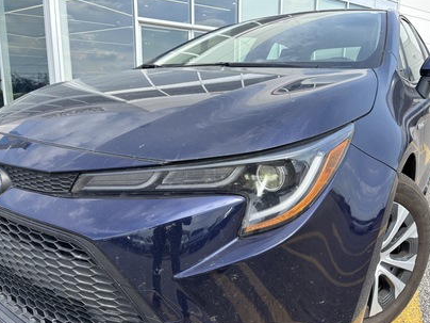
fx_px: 335
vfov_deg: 51.4
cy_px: 165
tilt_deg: -12.2
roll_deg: -0.3
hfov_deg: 65.3
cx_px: 217
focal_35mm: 27
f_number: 1.6
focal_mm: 5.96
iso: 50
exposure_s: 1/1328
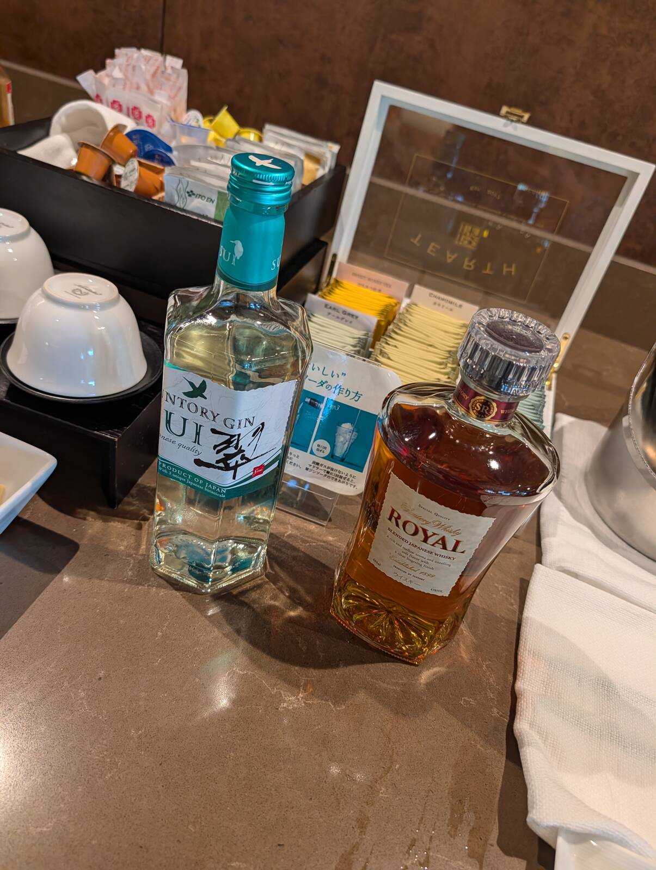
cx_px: 328
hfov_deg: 56.9
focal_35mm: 24
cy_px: 435
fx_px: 605
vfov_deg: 71.5
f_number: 1.68
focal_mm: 6.9
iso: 679
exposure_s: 1/201
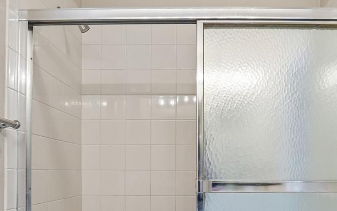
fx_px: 303
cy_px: 179
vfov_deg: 36.5
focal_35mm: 33
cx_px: 199
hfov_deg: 57.8
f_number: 8
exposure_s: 1/25
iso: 400
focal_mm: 10
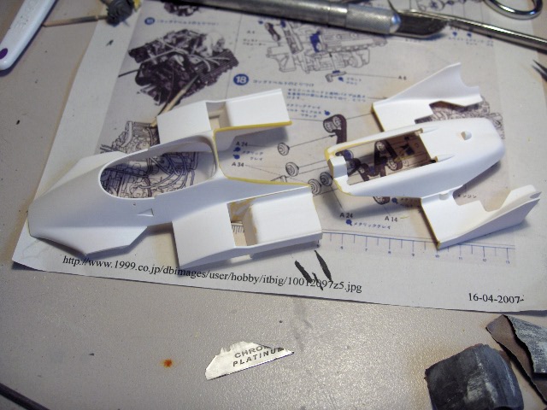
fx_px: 616
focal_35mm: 39
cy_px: 205
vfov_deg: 36.8
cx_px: 274
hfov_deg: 47.9
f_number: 2.8
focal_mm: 8
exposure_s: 1/147
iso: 100
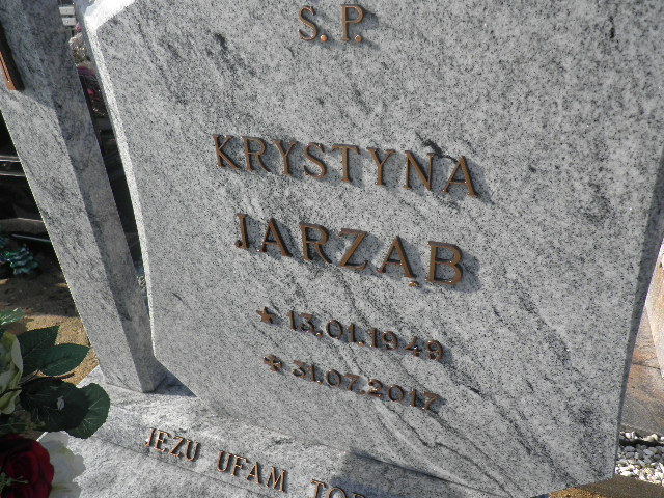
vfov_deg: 51.4
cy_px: 249
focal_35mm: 27
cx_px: 332
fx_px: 518
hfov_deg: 65.3
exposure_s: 1/80
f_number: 8.8
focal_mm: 5
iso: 64
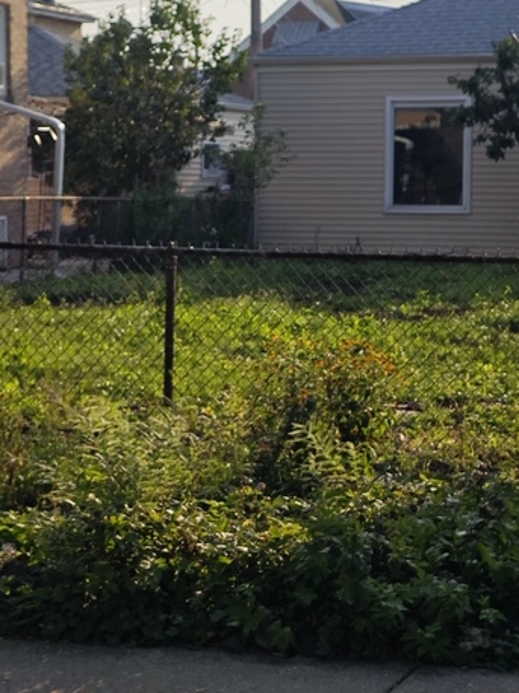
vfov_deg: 16.7
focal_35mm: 118
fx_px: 2361
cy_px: 402
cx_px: 219
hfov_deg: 12.5
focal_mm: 6.55
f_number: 1.6
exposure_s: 1/3501
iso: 50
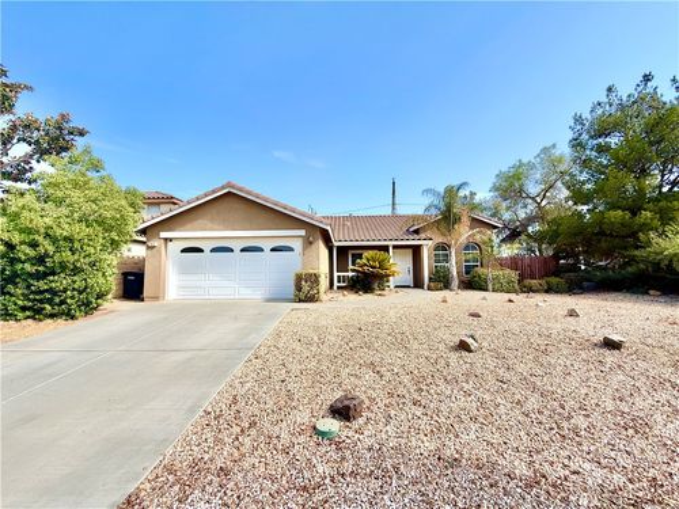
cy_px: 254
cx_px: 340
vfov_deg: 85.7
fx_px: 275
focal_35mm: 14
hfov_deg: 102.1
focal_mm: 2.22
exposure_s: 1/770
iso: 25
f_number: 2.2
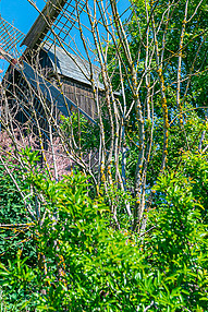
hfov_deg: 24.4
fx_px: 476
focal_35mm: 55
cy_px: 77
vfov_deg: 35.4
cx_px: 51
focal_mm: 35
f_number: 5
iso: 2000
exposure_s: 1/6400
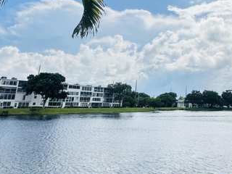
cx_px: 196
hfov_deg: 48.6
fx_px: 235
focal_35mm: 35
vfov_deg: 39.5
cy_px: 42
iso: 40
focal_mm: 2.22
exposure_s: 1/1715
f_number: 2.2
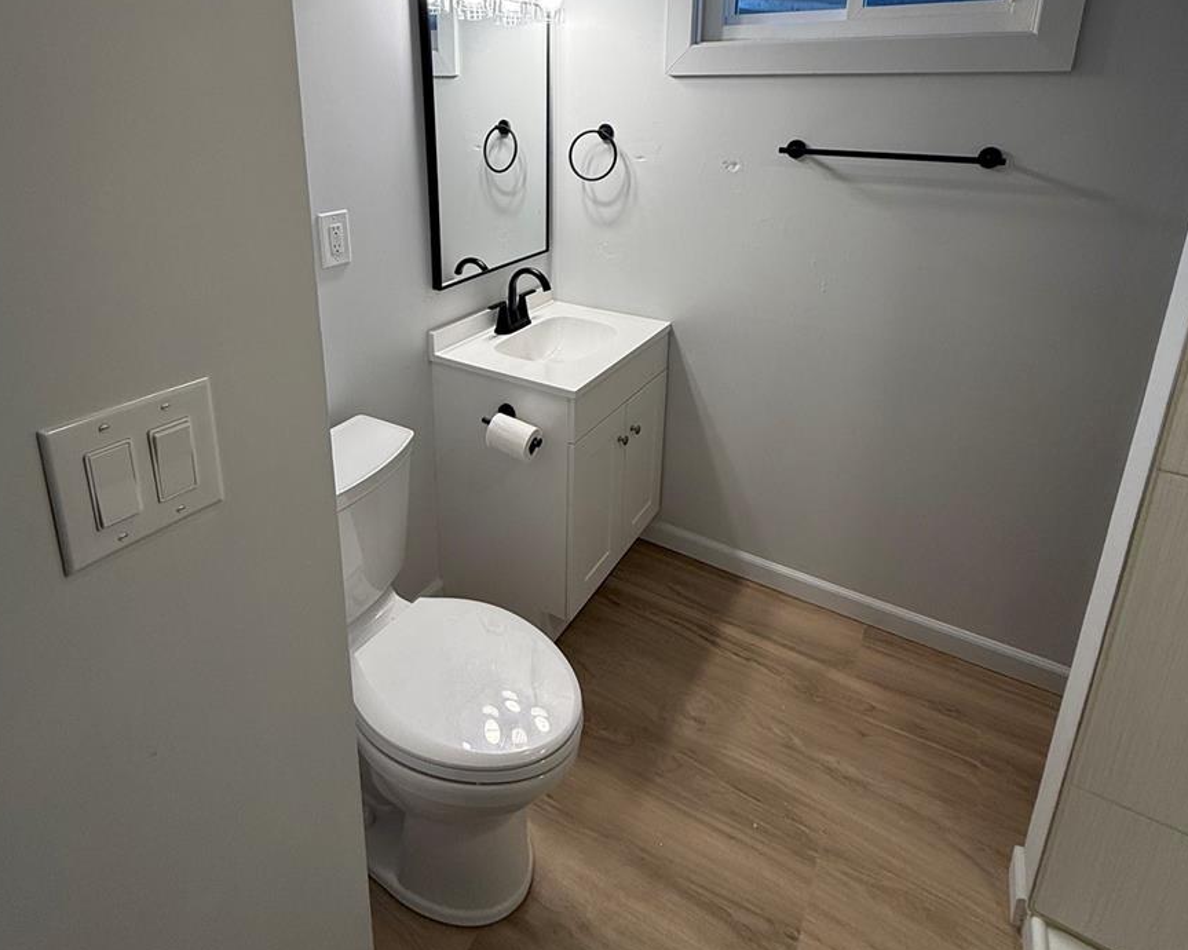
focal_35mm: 19
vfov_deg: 67.9
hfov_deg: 83.3
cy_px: 284
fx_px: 668
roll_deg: -1.0
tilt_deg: -14.3
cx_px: 578
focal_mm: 2.22
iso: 64
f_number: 2.2
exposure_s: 1/121
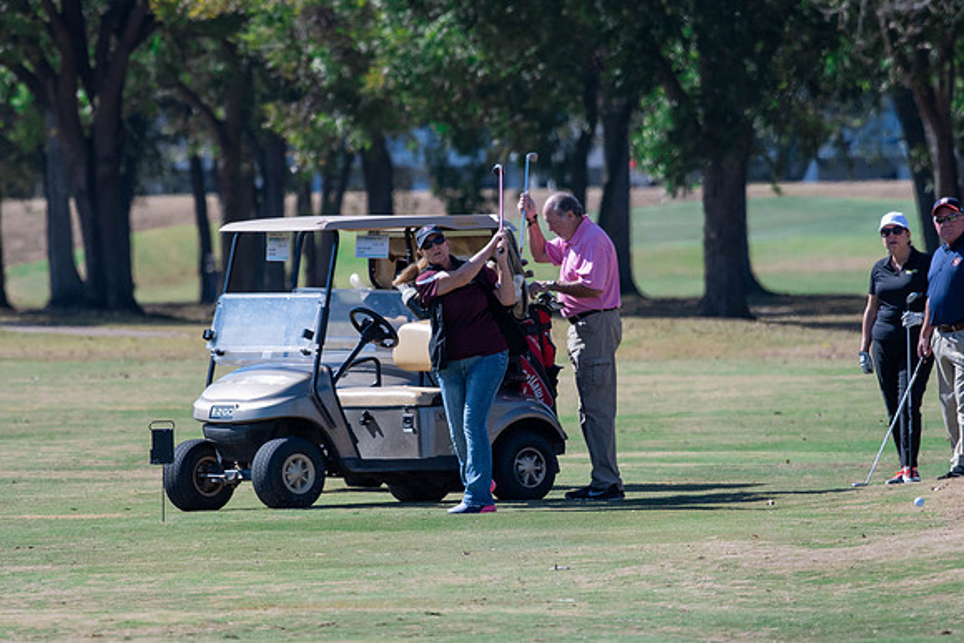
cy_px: 322
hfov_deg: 4.0
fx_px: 13659
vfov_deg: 2.7
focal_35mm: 510
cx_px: 482
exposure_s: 1/1600
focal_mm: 340
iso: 400
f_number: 5.6
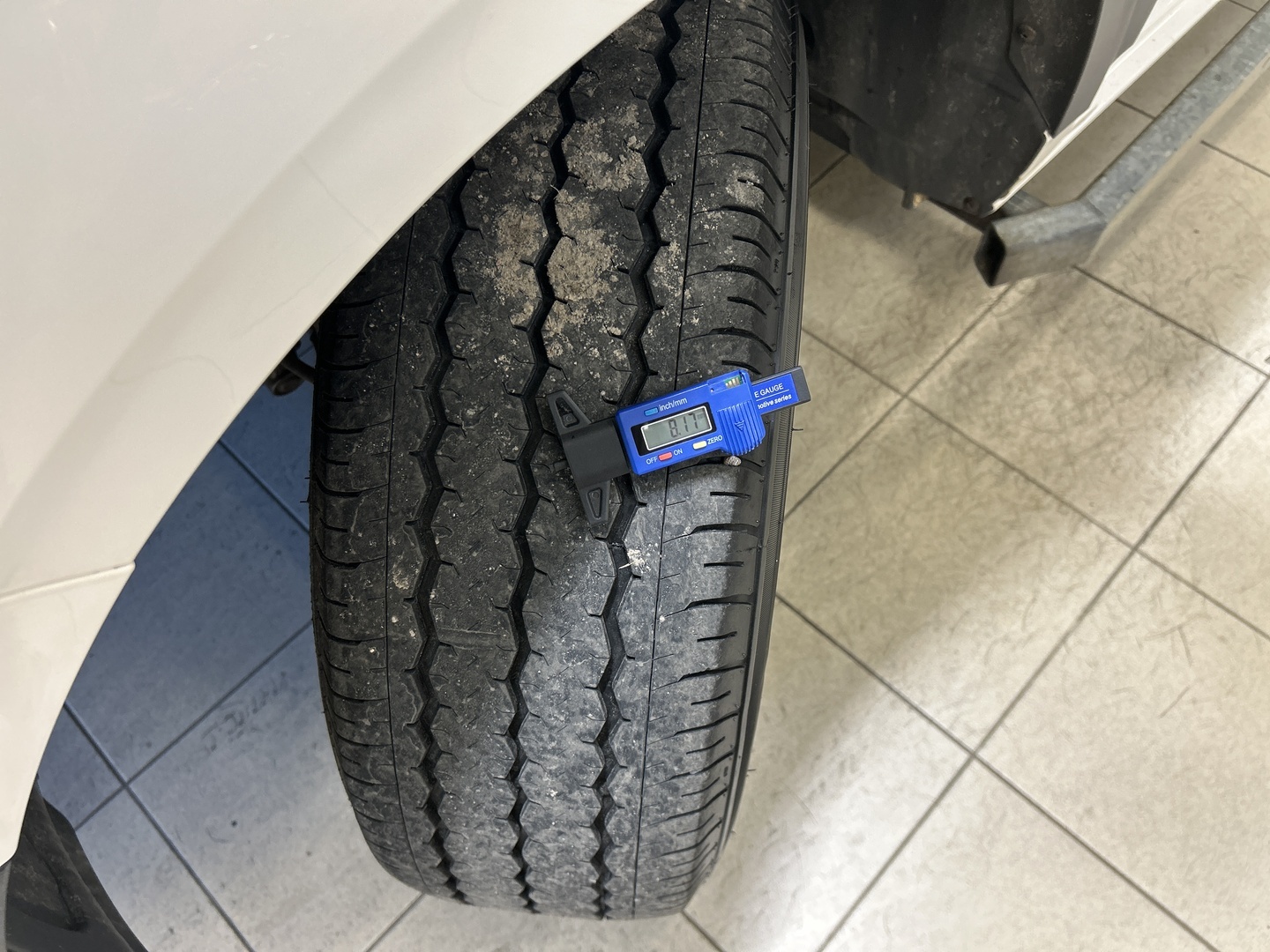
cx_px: 635
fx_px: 954
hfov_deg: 67.3
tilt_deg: -60.6
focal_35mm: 26
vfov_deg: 53.1
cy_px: 476
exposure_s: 1/50
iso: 100
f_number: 1.5
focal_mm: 5.7
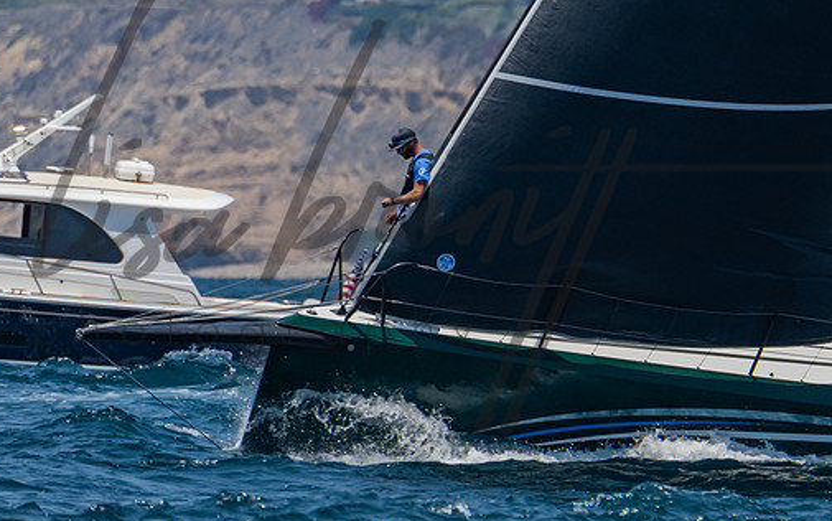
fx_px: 25268
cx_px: 830
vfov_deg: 1.2
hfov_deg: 1.9
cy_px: 129
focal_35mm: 1114
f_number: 5.6
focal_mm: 370
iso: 320
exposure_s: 1/1600
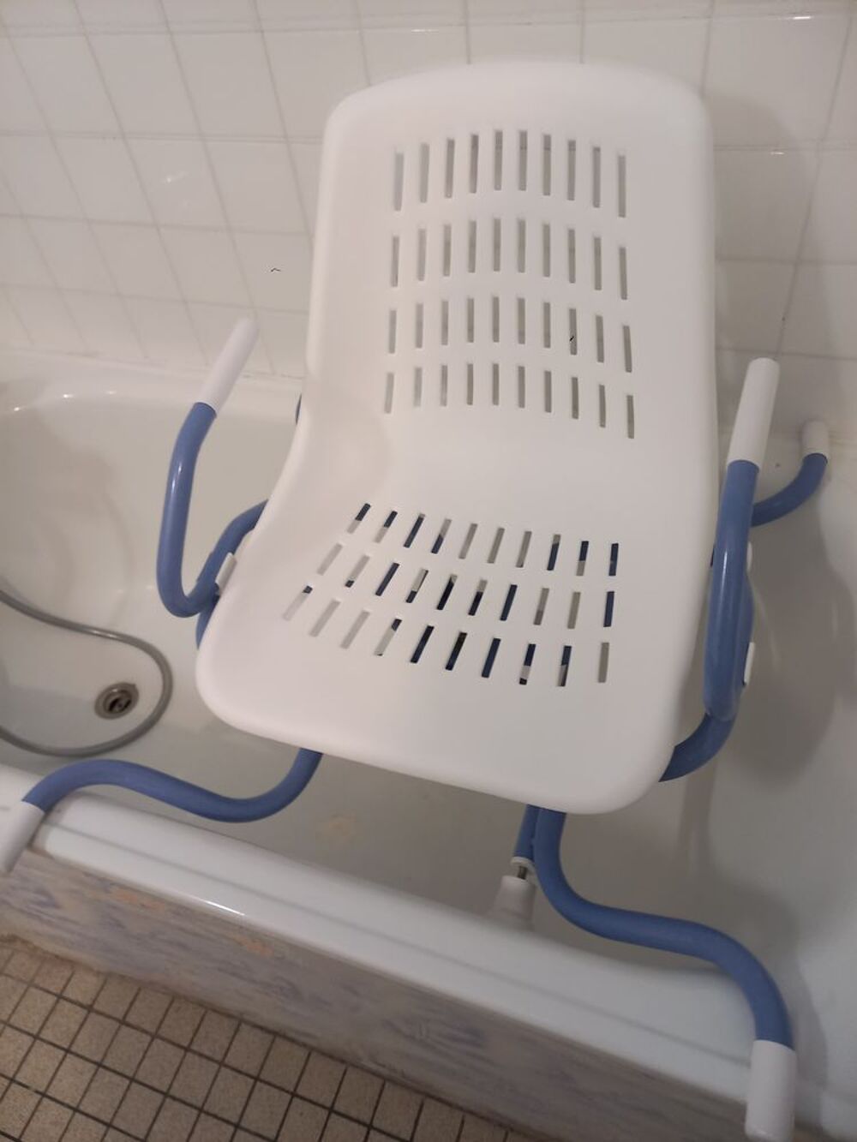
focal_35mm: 25
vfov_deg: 69.4
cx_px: 428
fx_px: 825
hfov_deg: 54.9
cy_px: 571
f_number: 1.8
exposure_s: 1/33.3
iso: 320
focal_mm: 4.65
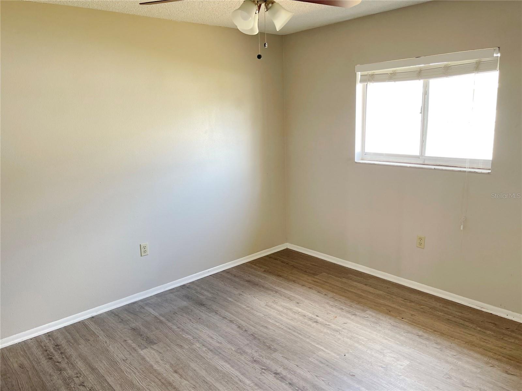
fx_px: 392
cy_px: 196
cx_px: 261
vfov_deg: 53.1
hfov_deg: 67.3
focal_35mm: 26
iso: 125
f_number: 1.6
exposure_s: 1/121
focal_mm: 5.1
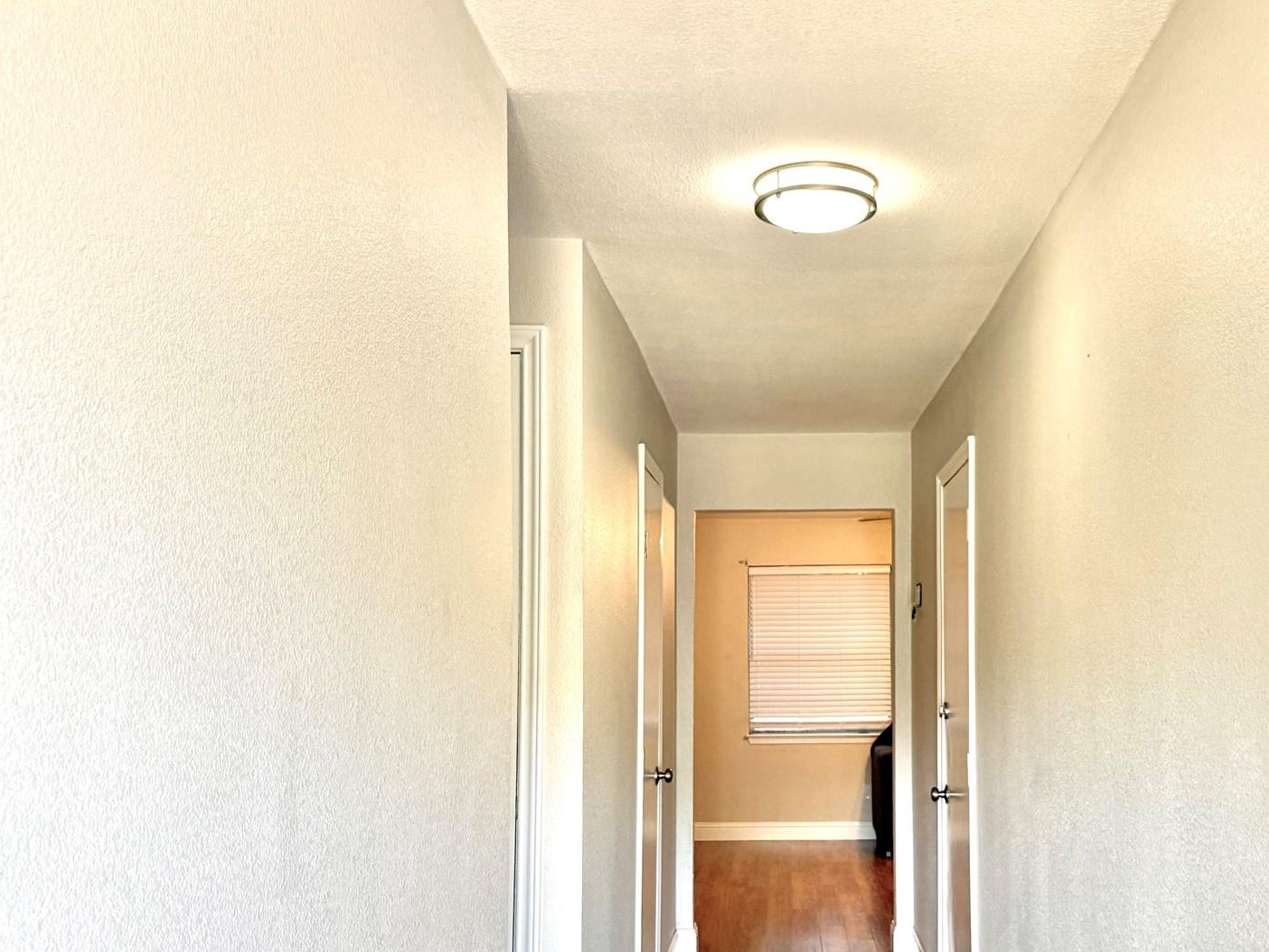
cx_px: 783
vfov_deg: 40.5
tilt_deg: +3.1
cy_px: 587
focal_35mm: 35
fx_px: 1283
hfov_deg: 52.1
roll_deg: -0.1
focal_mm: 6.76
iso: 160
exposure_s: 1/124
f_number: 1.78
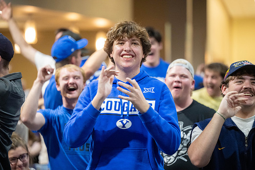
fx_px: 992
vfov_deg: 9.8
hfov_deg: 14.7
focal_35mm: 140
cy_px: 85
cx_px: 128
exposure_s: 1/250
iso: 6400
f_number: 2.8
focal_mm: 140
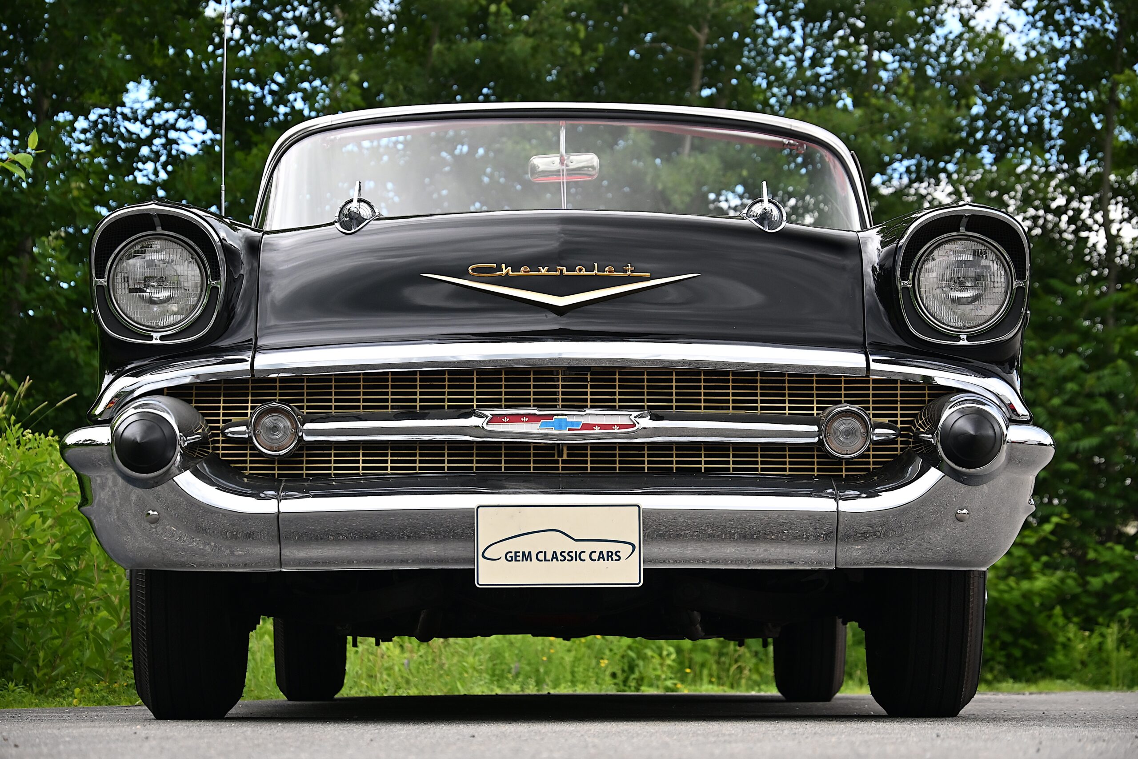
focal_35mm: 94
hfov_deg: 21.6
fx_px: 2987
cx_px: 569
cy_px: 380
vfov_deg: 14.5
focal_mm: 63
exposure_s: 1/125
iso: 450
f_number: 4.8
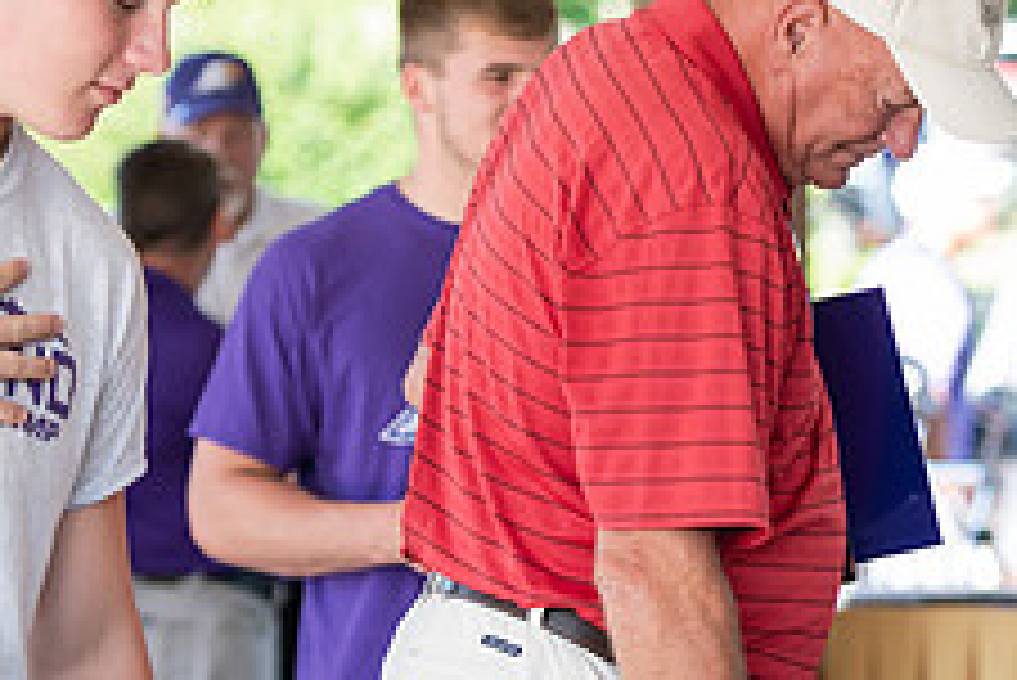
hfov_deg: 8.0
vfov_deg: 5.4
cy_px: 363
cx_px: 972
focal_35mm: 257
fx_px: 7265
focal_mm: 100
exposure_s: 1/320
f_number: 3.2
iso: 320
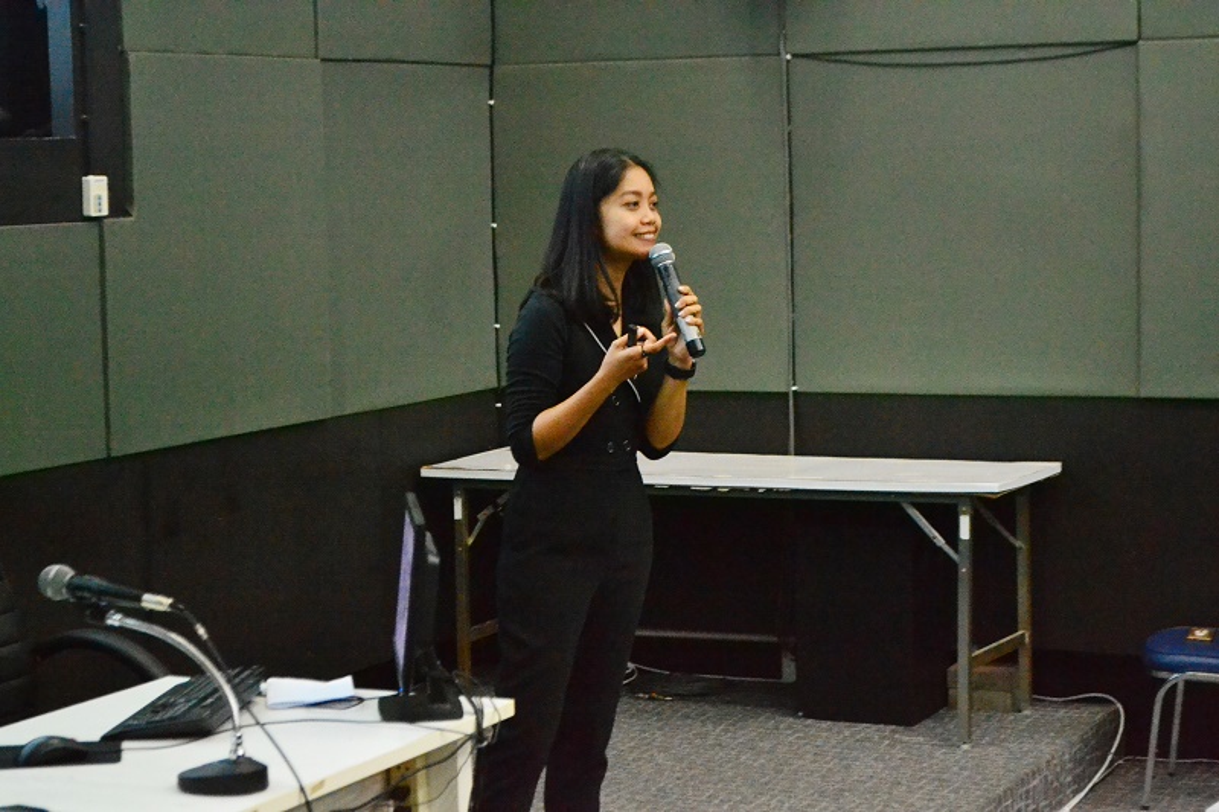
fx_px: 2793
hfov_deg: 24.6
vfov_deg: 16.5
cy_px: 406
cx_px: 610
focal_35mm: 82
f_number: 5.6
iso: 6400
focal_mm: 55
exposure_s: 1/25
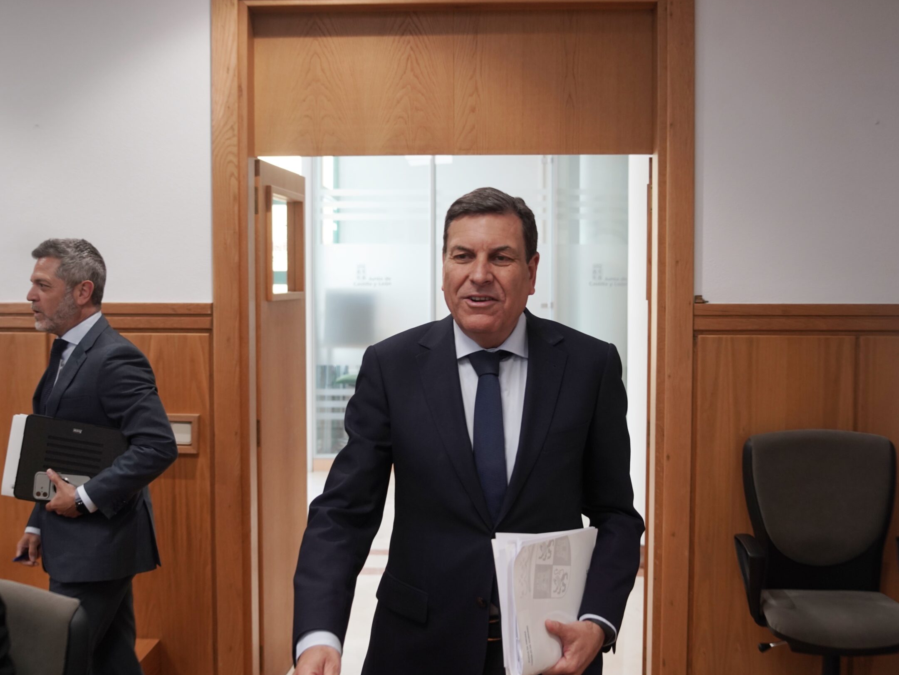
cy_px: 323
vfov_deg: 35.1
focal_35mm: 41
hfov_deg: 45.8
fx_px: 1065
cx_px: 439
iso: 1000
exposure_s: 1/200
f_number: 4
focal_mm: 36
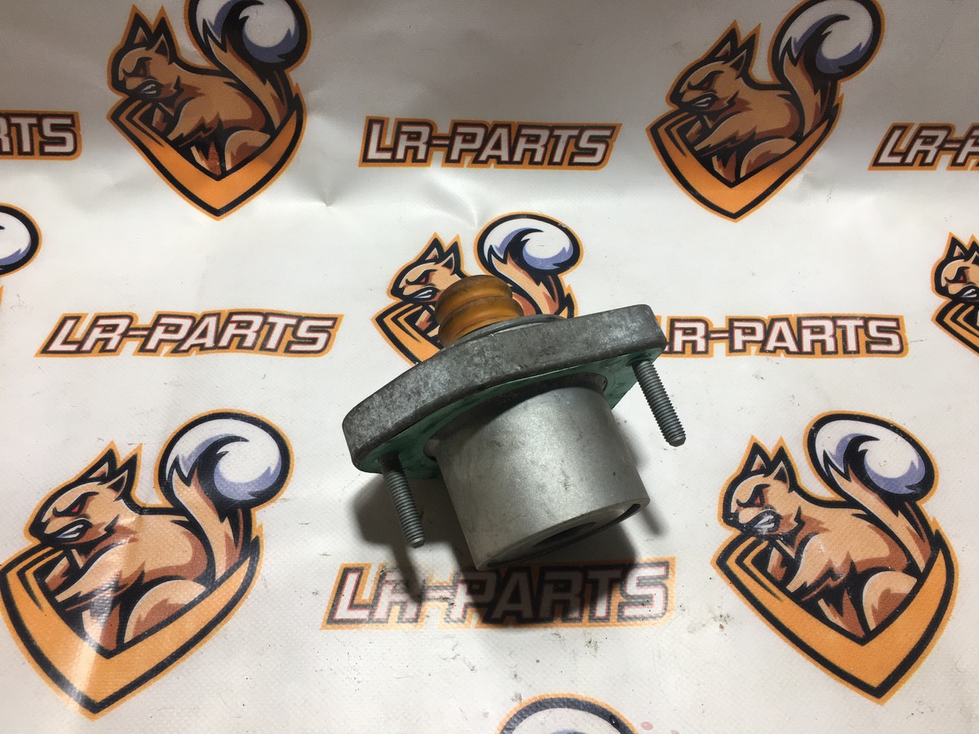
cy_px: 367
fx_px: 820
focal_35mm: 29
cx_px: 490
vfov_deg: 48.2
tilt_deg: -51.4
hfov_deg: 61.7
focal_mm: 4.15
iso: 40
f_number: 2.2
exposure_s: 1/100
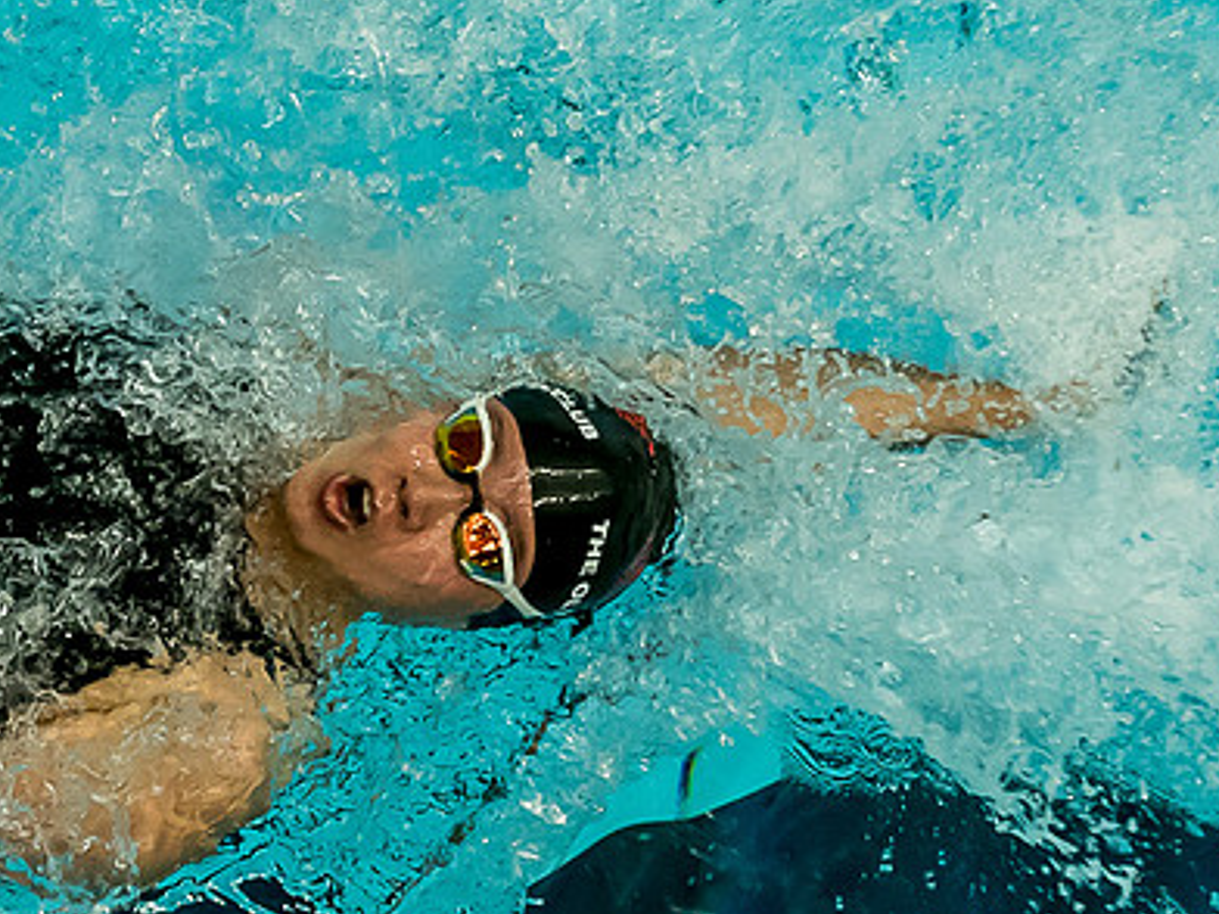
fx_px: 38525
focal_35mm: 1094
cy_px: 382
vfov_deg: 1.4
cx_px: 327
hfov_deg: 1.8
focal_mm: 150
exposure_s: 1/1000
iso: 1600
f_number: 2.8
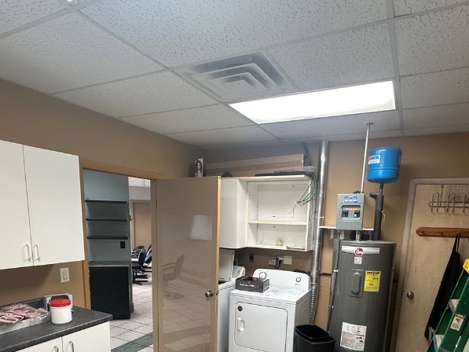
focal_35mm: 24
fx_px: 325
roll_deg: -2.7
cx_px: 249
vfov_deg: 53.5
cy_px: 276
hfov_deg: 71.5
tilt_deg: -10.5
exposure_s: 1/60
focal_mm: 2.22
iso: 160
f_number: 2.2
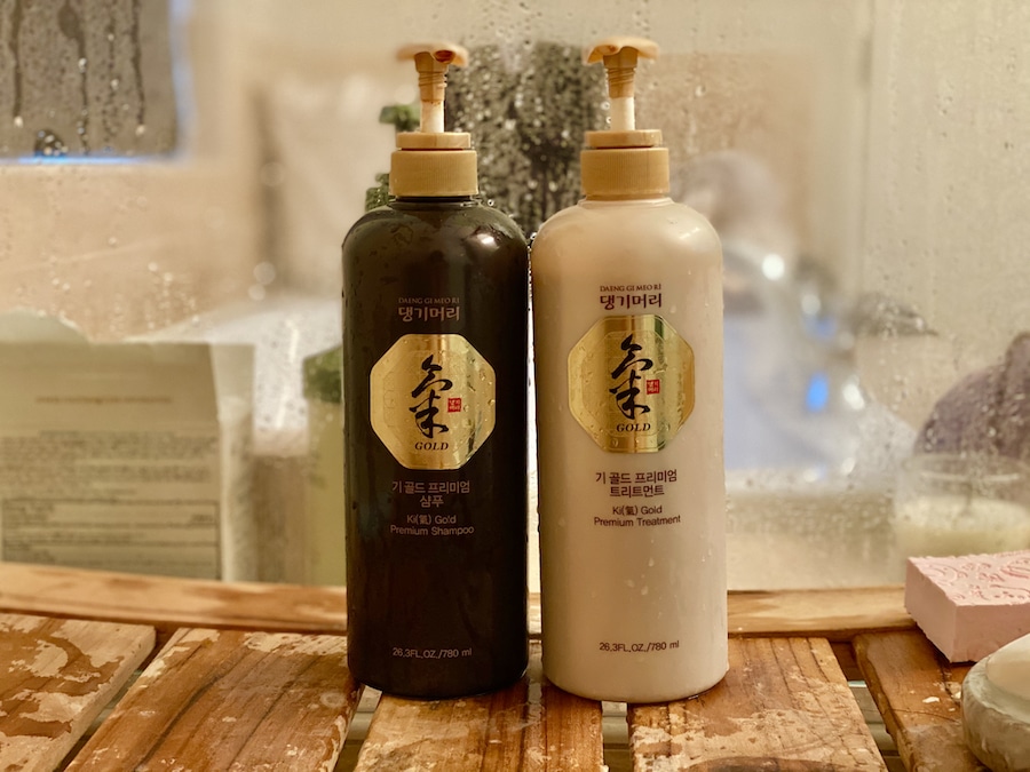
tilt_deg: -8.5
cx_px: 515
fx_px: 1547
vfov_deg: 28.0
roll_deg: -0.2
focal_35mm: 52
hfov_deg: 36.8
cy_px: 386
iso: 320
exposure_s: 1/40
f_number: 2
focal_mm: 6
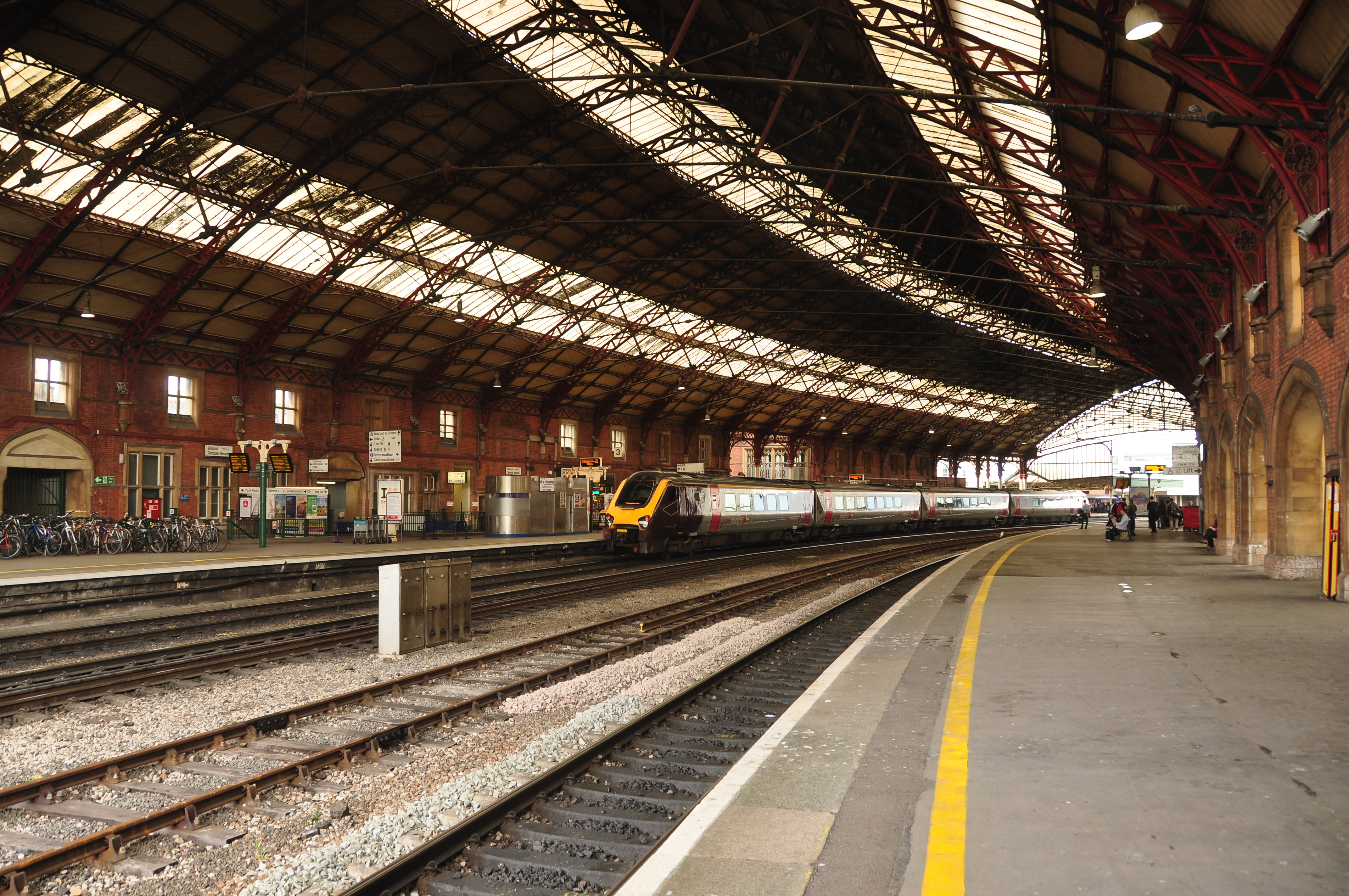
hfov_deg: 67.4
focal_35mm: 27
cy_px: 448
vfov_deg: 47.8
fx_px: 1011
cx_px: 674
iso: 200
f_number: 4
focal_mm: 18
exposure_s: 1/60
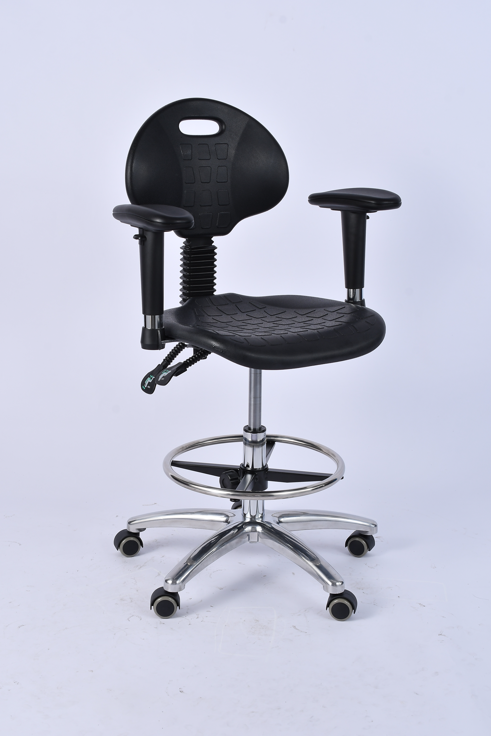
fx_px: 1227
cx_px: 246
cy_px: 368
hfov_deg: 22.6
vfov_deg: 33.4
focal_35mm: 60
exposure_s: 1/125
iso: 125
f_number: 10
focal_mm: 40
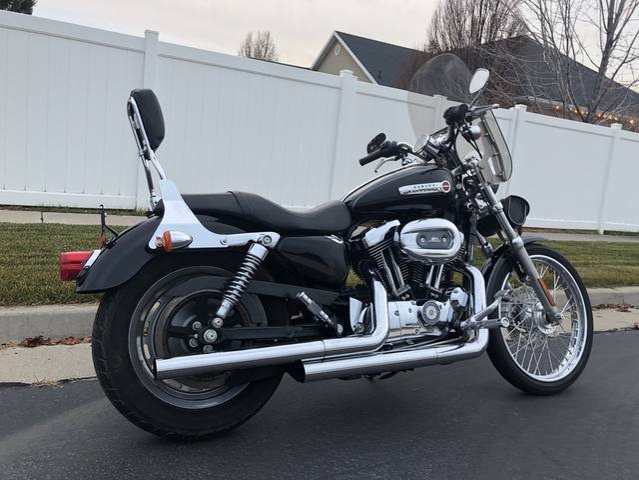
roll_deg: -6.3
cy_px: 240
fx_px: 517
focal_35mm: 28
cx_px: 320
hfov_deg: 63.4
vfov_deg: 49.7
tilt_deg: -8.4
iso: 125
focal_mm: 3.99
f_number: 1.8
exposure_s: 1/120
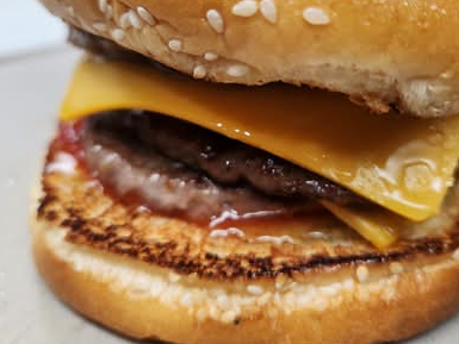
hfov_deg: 52.4
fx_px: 464
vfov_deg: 39.9
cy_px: 96
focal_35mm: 35
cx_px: 261
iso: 160
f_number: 1.8
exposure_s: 1/120
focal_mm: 5.4
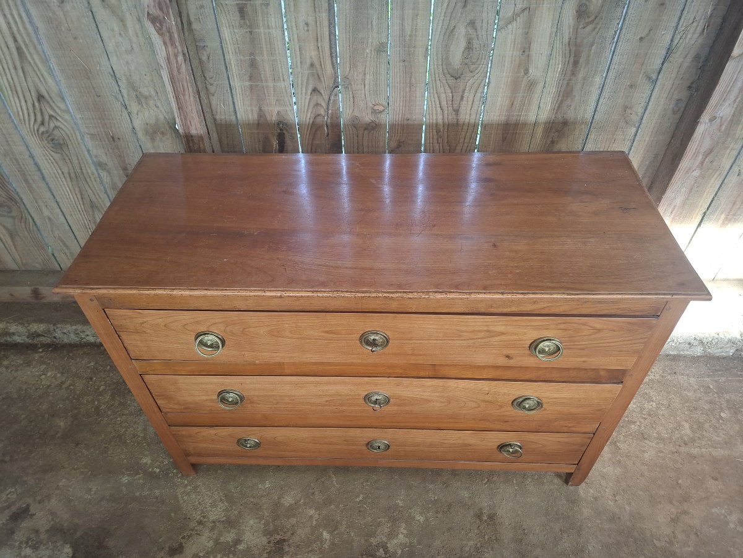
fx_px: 494
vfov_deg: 58.9
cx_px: 372
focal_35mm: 23
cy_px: 279
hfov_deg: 73.9
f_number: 1.8
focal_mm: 5.54
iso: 200
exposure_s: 1/100
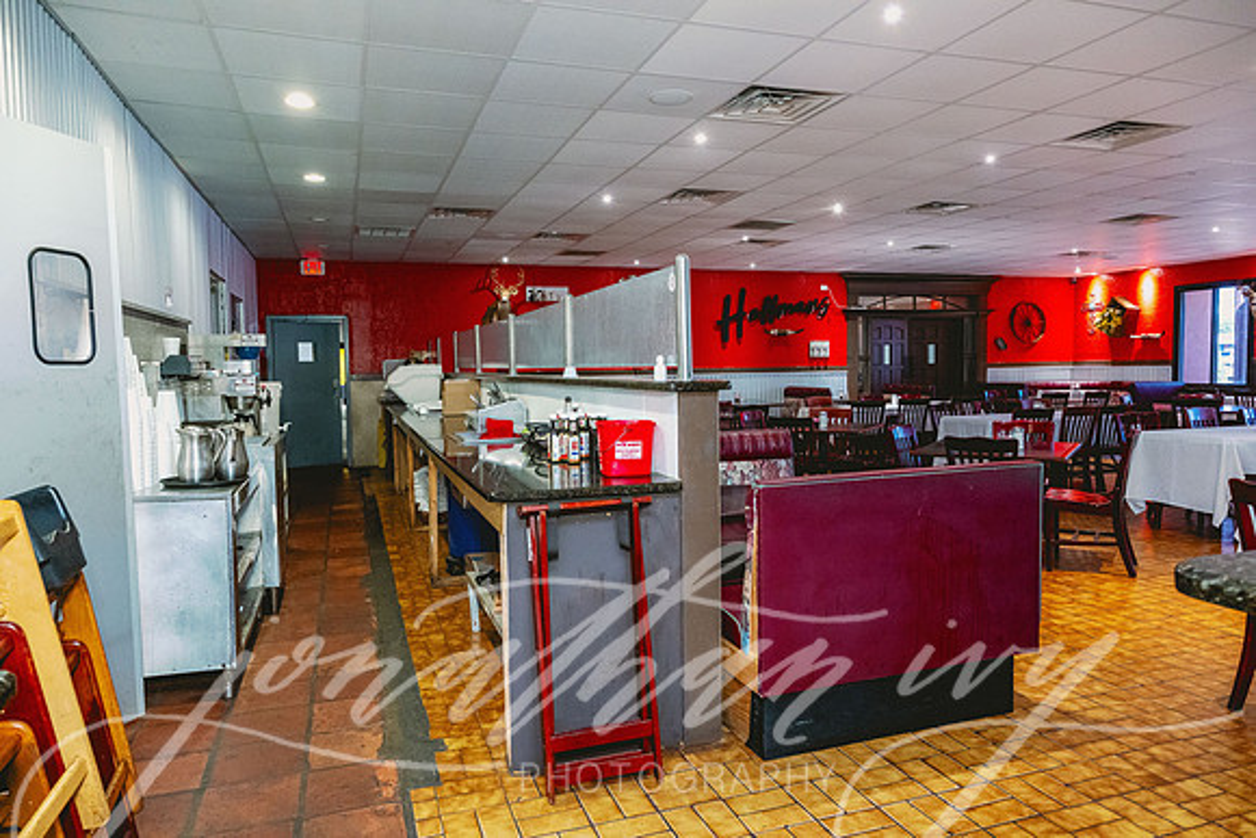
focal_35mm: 24
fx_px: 837
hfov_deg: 73.7
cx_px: 628
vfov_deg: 53.2
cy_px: 419
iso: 3200
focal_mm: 24
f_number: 7.1
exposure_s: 1/20
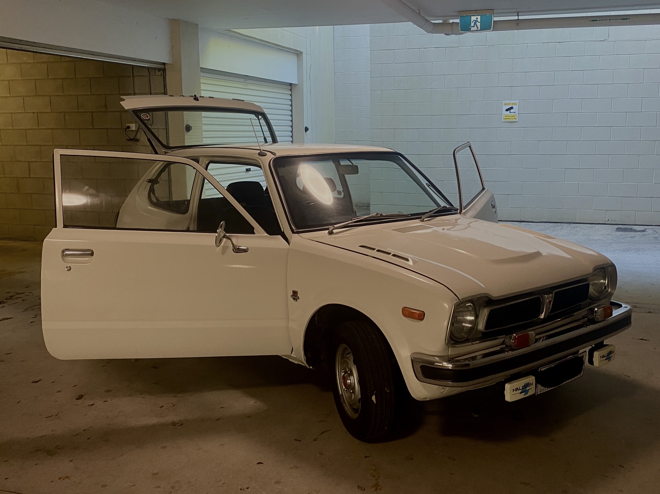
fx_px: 496
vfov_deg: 53.0
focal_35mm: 26
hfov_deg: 67.3
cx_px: 330
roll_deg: +0.3
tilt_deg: -8.1
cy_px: 247
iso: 80
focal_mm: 4.25
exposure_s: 1/50
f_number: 1.8
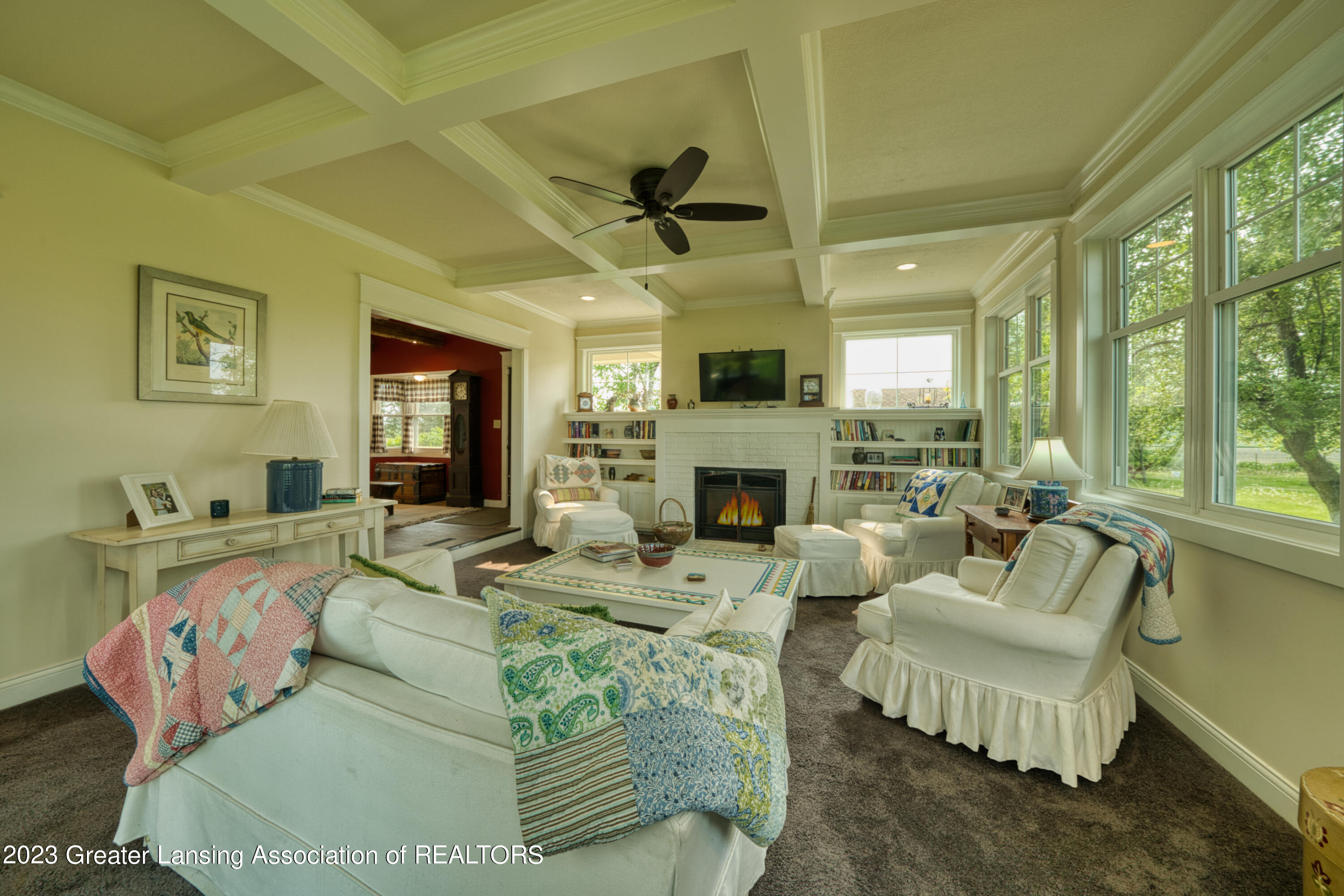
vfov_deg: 90.0
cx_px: 672
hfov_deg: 112.6
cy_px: 448
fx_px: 448
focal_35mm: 12
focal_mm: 12
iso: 400
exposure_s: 1/30
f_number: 9
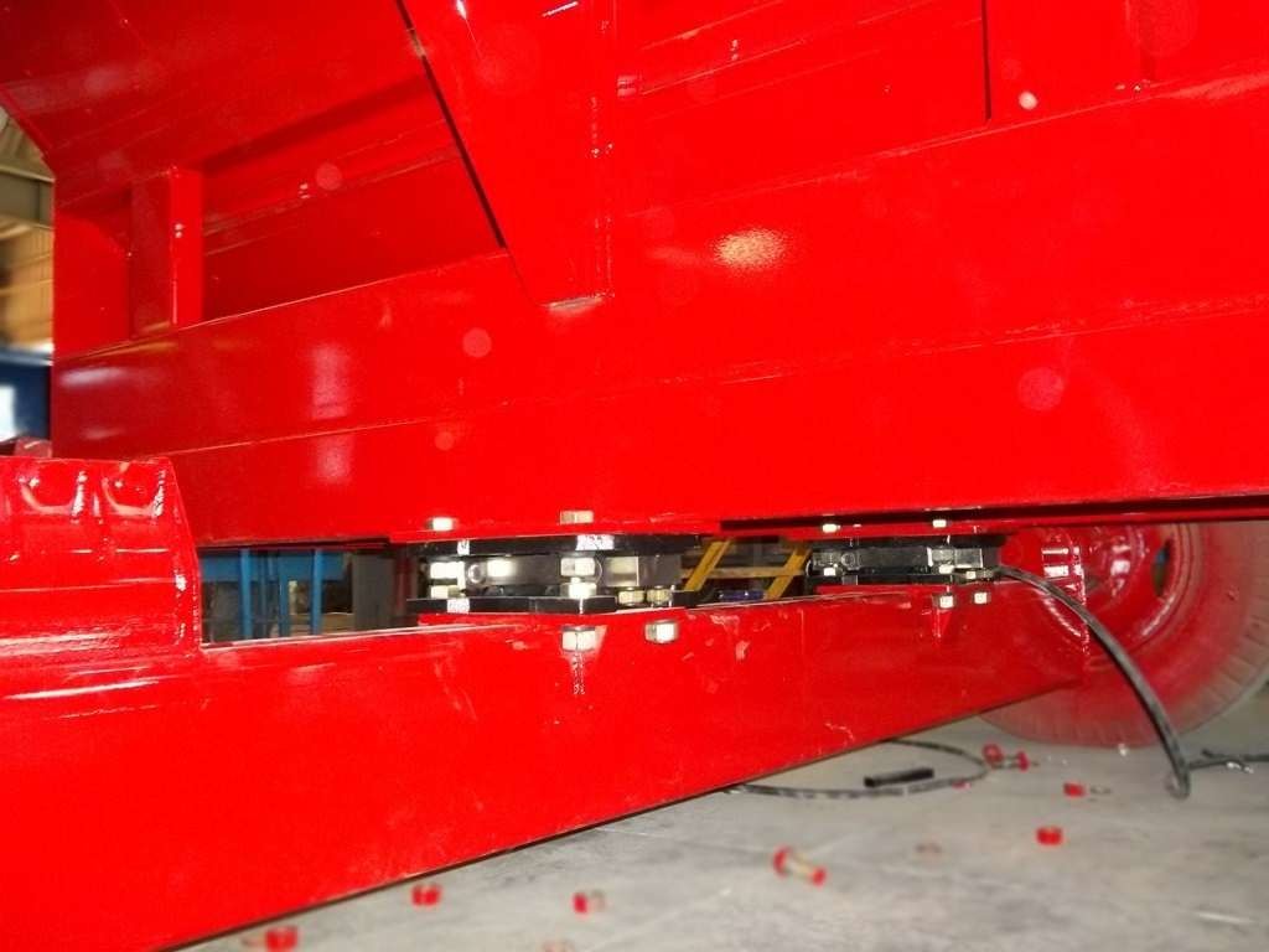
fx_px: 1173
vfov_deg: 44.2
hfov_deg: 56.8
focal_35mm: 32
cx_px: 634
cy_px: 476
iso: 400
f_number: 2.9
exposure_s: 1/30
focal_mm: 5.7
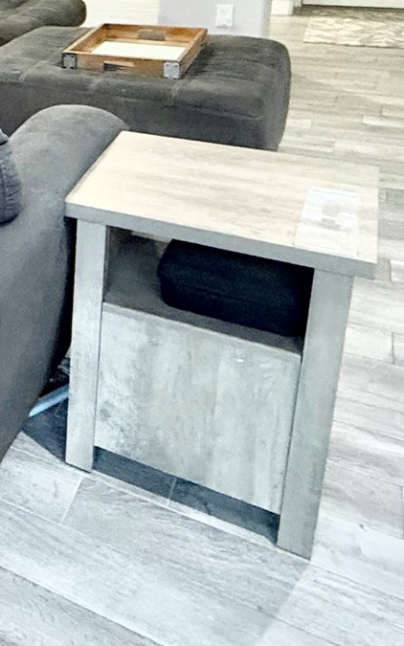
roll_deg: +3.6
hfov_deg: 21.7
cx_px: -262
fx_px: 793
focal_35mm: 45
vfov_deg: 41.2
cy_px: 77
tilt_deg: -14.1
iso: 800
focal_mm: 2.22
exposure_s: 1/60
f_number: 2.2
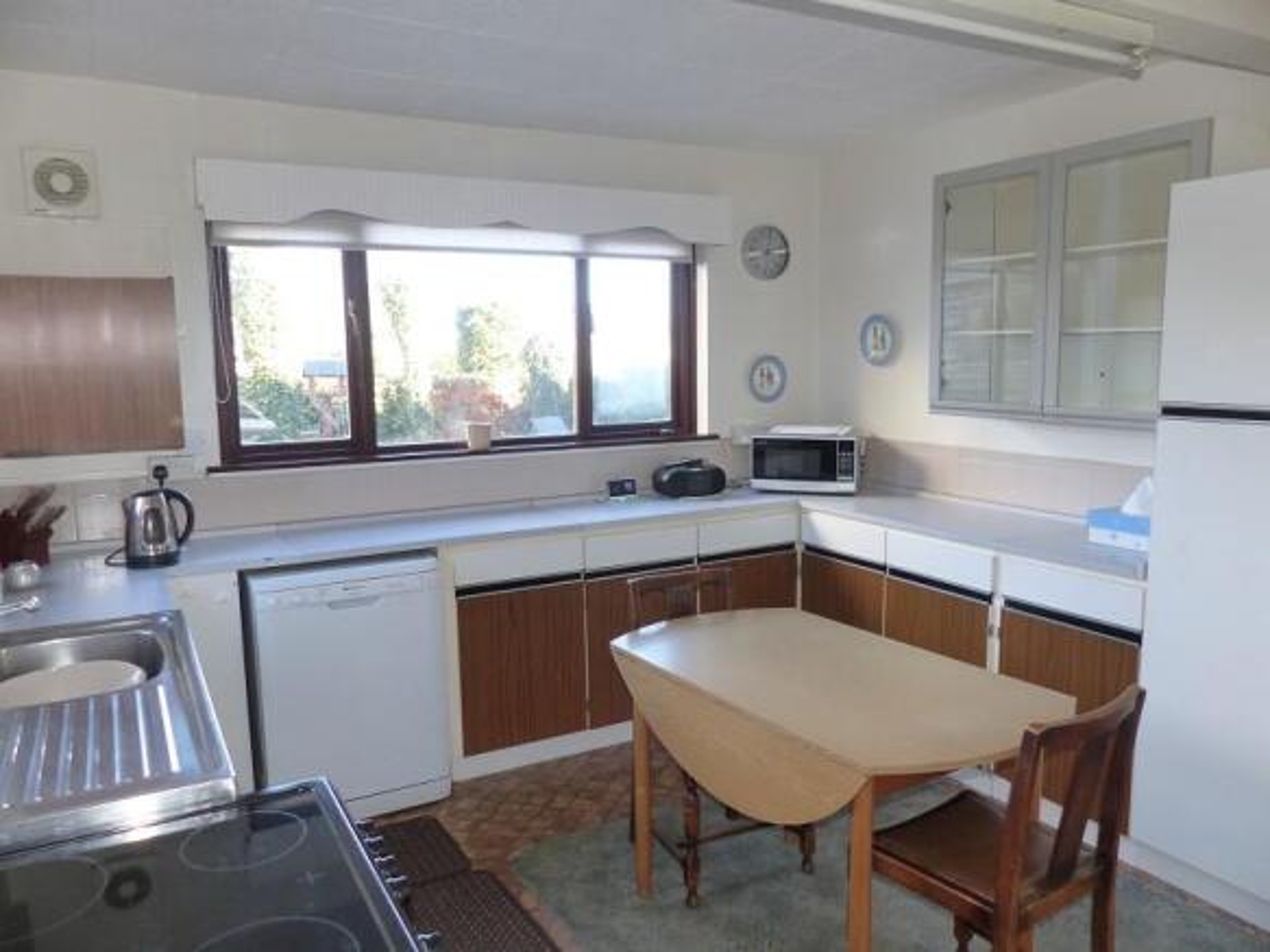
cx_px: 635
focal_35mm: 25
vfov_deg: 54.9
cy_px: 476
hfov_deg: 69.4
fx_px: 917
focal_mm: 4.5
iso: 200
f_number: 2.8
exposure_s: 1/60
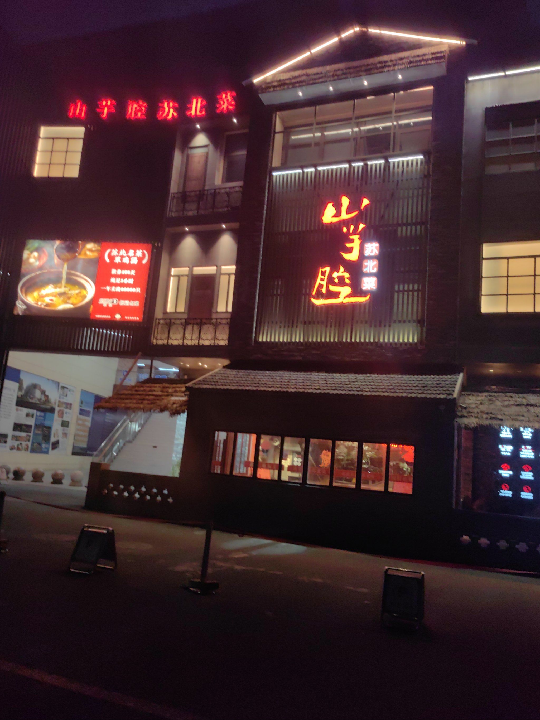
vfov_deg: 65.3
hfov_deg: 51.4
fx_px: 562
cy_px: 360
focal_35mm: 27
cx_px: 270
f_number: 1.4
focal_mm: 5.75
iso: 64
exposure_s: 1/100
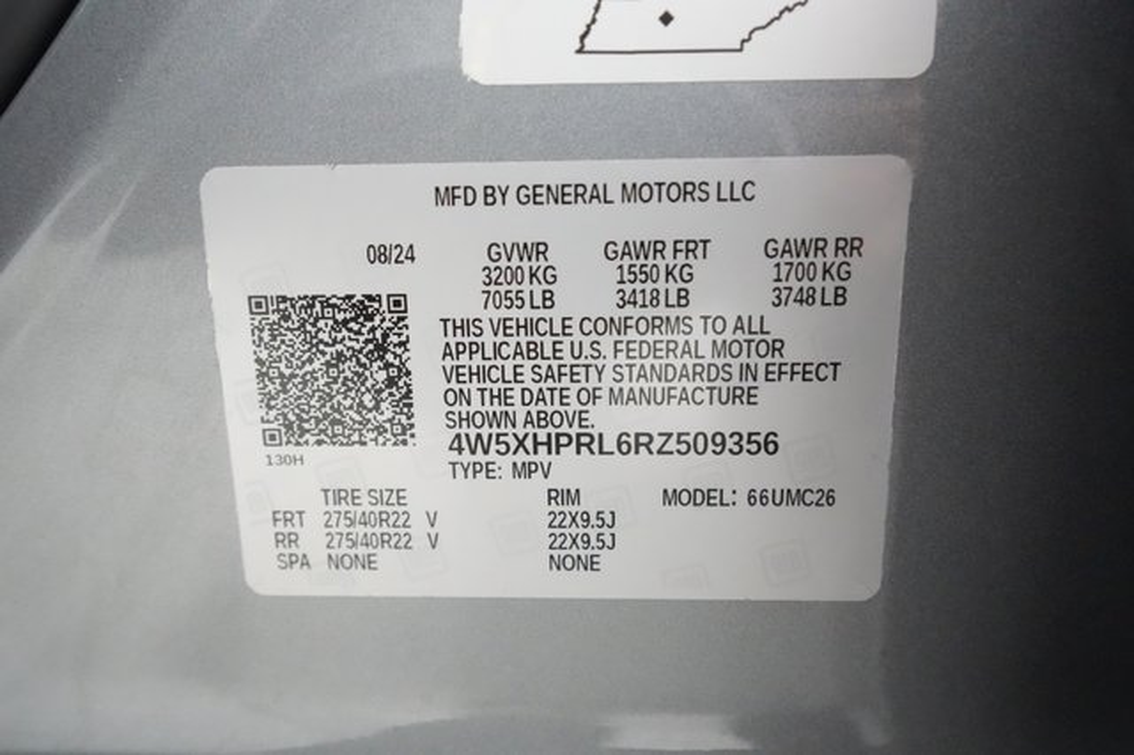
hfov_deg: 65.5
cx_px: 567
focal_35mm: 28
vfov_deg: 46.4
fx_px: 882
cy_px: 378
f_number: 5.6
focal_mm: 28
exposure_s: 1/50
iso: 20000
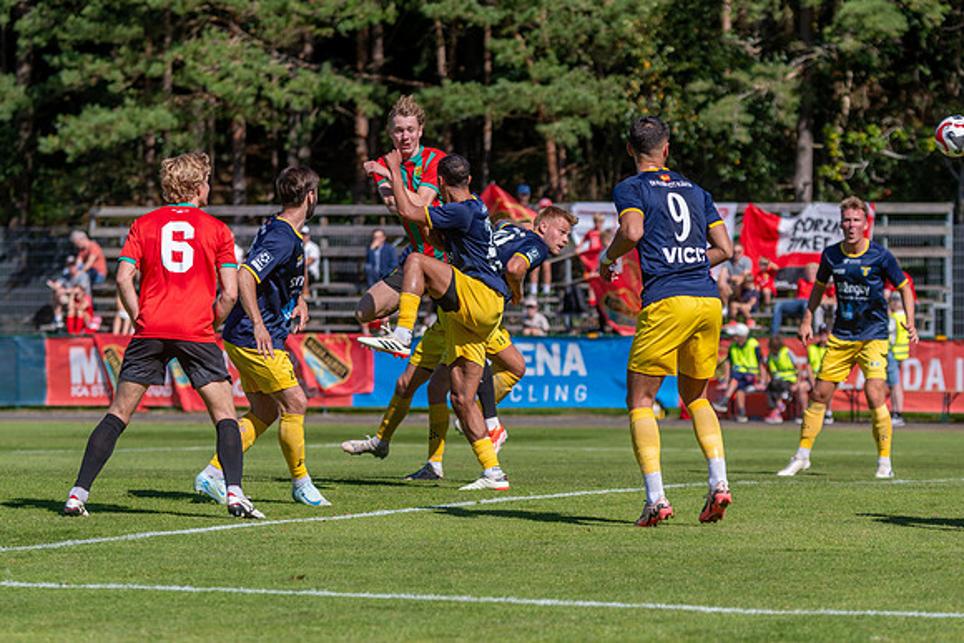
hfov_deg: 11.2
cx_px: 482
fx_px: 4901
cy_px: 322
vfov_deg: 7.5
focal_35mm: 183
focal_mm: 122
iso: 160
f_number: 3.5
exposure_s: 1/2000
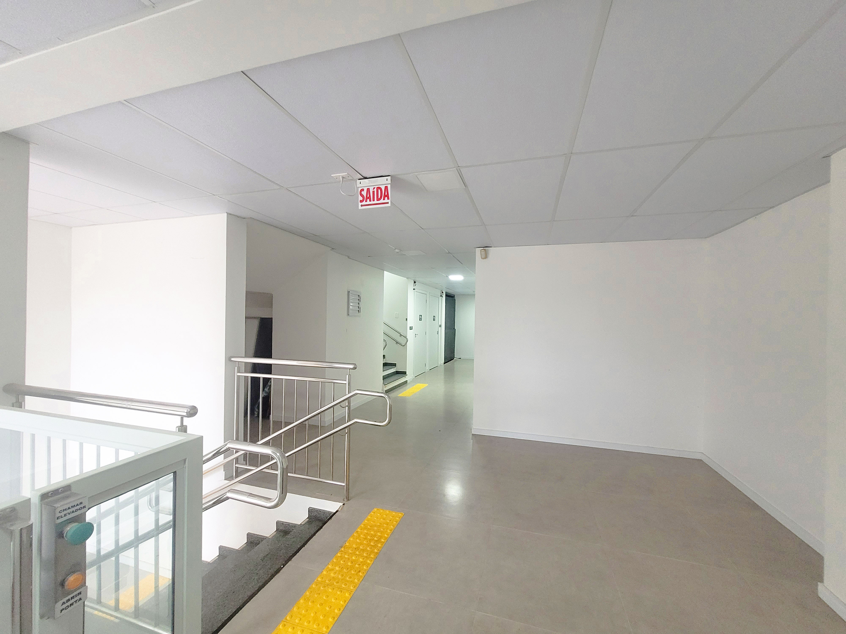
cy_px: 317
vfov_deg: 89.9
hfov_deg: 106.2
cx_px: 423
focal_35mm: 13
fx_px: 318
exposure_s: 1/60
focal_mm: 1.74
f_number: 2.2
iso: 200
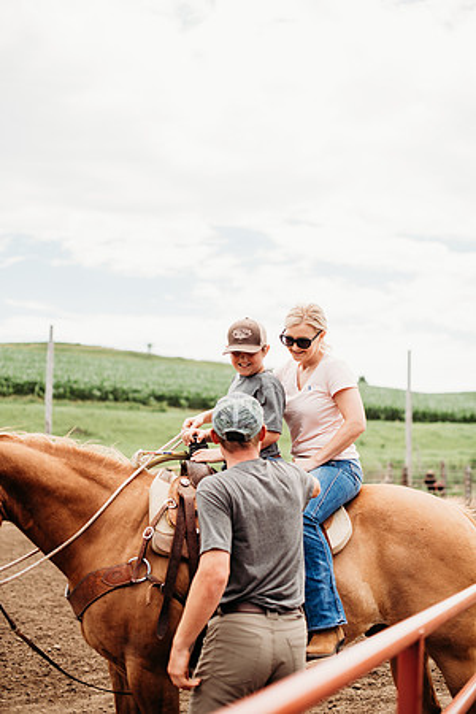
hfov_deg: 27.0
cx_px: 238
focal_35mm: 50
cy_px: 357
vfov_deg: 39.6
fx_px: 992
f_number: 2.2
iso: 100
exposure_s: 1/1600
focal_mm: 50
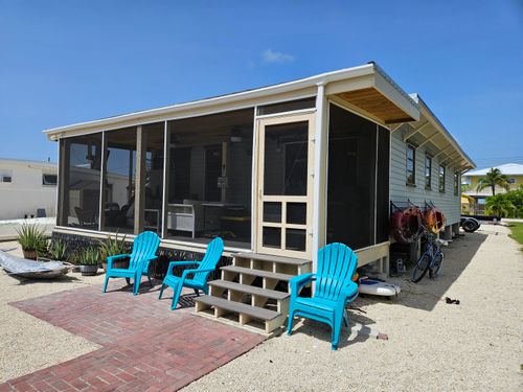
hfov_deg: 73.9
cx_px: 262
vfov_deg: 58.9
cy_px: 196
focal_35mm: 23
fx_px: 347
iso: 25
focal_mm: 5.4
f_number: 1.8
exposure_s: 1/2745
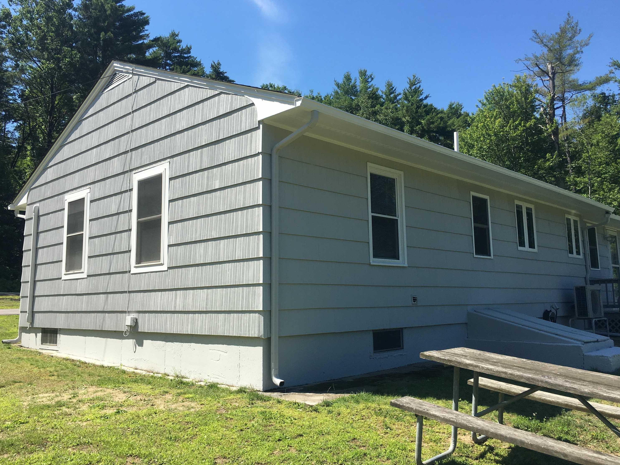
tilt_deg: +8.7
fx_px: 537
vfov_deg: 46.8
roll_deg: +1.2
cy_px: 230
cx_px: 307
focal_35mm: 30
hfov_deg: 60.0
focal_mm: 4.15
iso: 25
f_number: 2.2
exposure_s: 1/1040
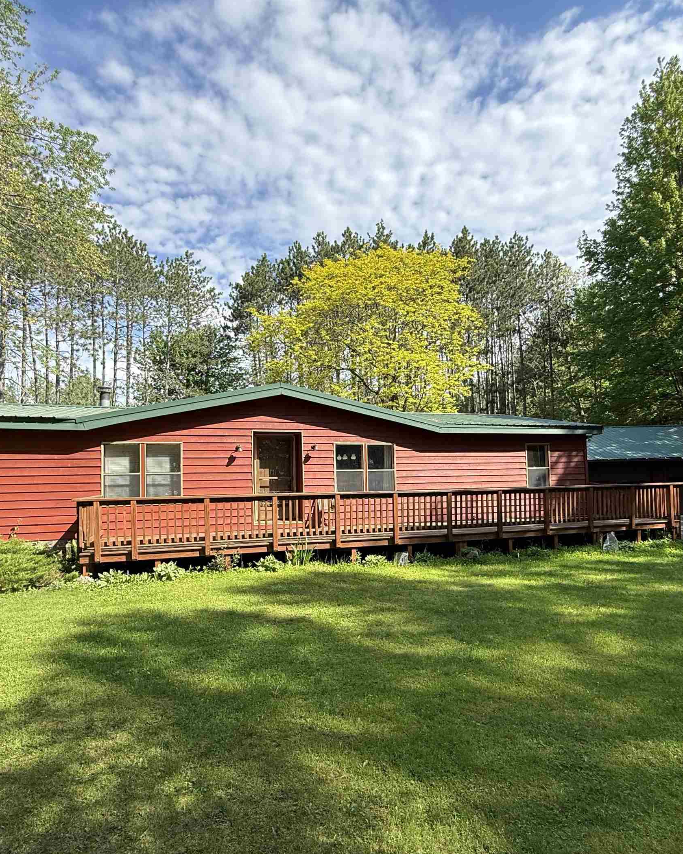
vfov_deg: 80.2
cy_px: 467
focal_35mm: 20
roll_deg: +1.4
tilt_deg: +2.3
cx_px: 337
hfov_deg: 68.1
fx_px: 505
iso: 64
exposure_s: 1/820
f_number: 2.2
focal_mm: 2.22
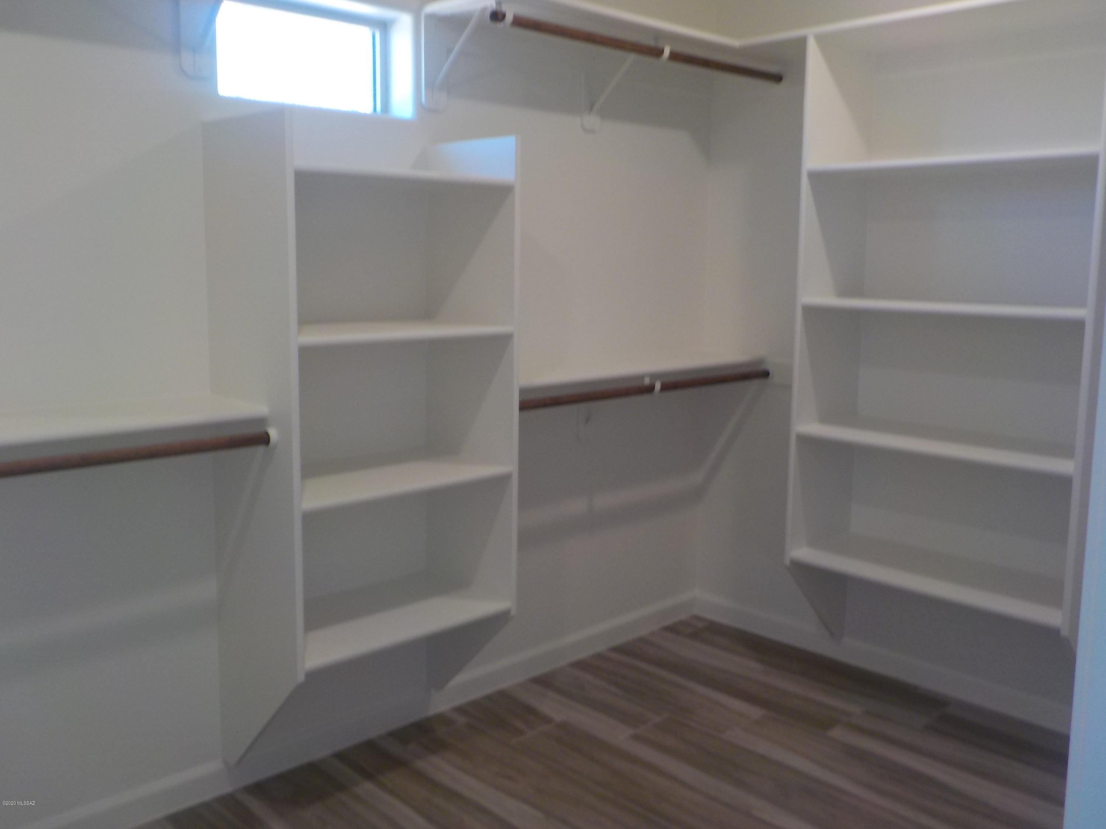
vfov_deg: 46.8
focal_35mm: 30
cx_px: 553
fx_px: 959
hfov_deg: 60.0
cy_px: 414
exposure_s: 1/30
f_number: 3.3
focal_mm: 4.1
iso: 160
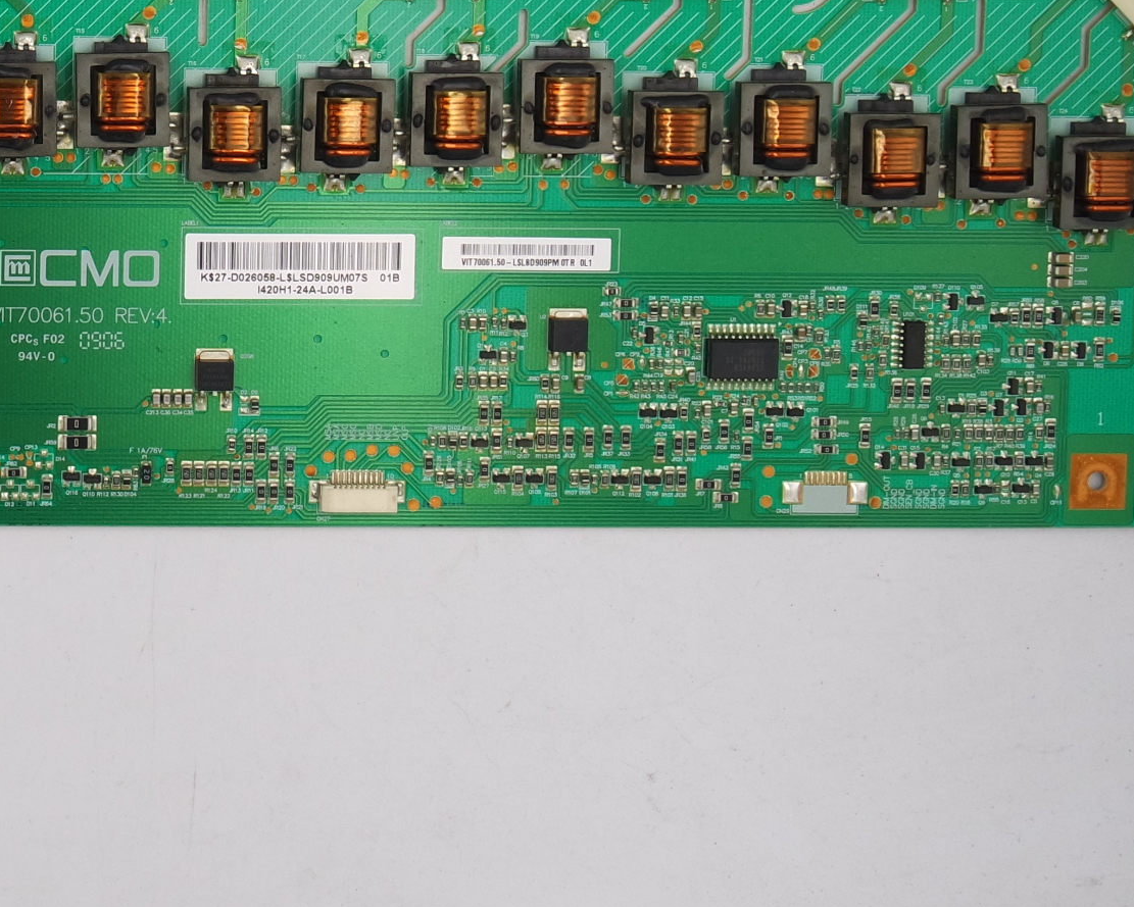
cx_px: -100
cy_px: 70
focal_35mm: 88
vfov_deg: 17.2
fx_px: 2954
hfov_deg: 20.7
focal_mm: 13
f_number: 5.6
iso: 160
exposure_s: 1/125
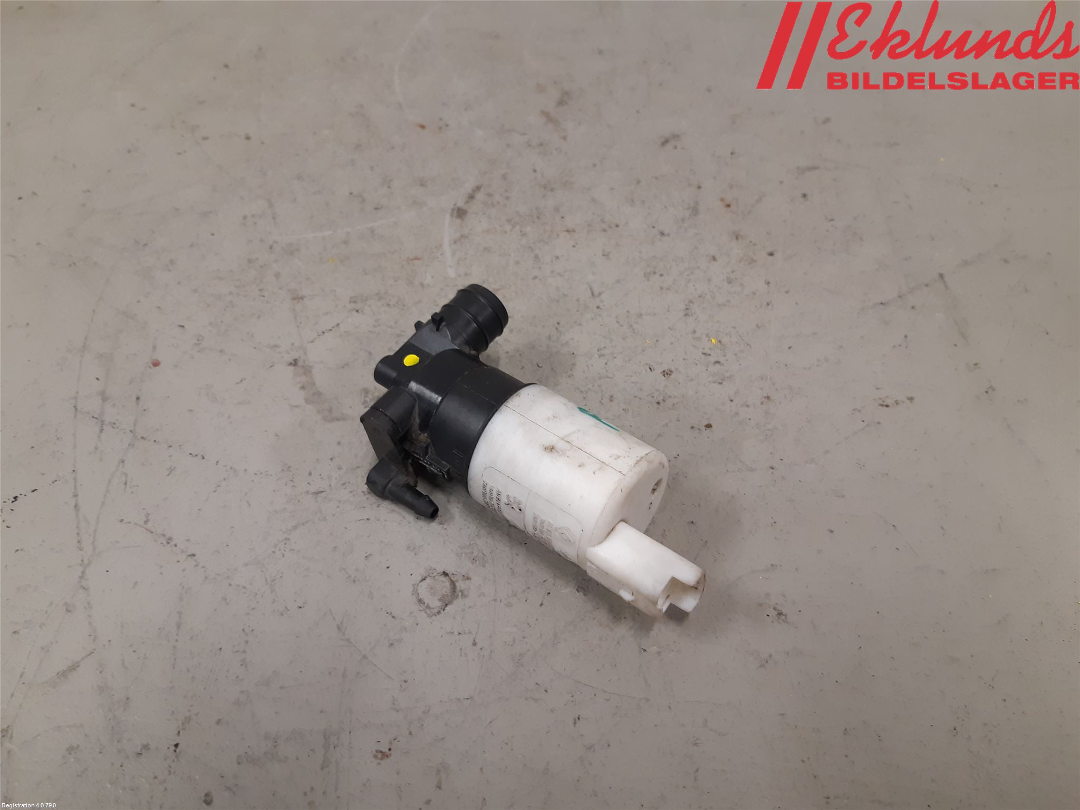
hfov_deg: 67.3
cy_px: 405
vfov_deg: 53.1
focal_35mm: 26
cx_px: 540
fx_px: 811
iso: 125
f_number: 1.7
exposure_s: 1/50
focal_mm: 3.93
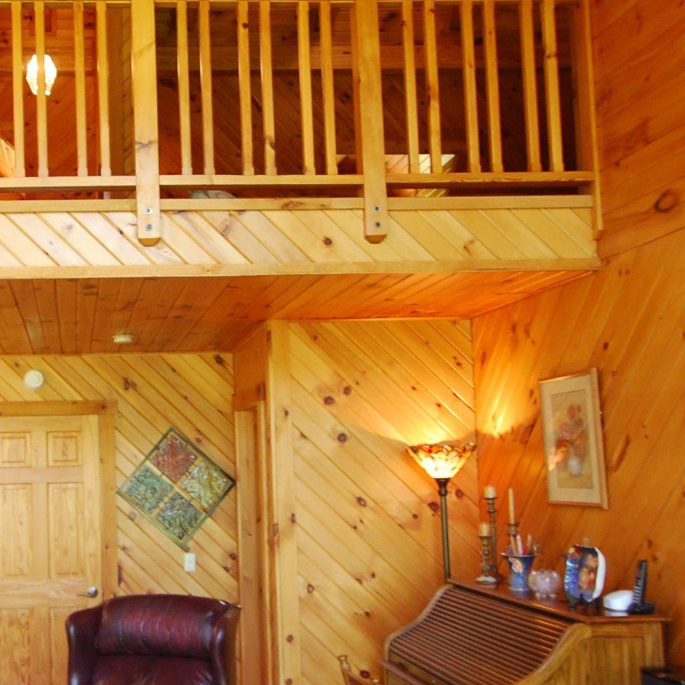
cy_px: 413
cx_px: 130
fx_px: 918
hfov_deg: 39.2
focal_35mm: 41
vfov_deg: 40.7
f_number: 3.5
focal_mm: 10
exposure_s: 1/30
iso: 400
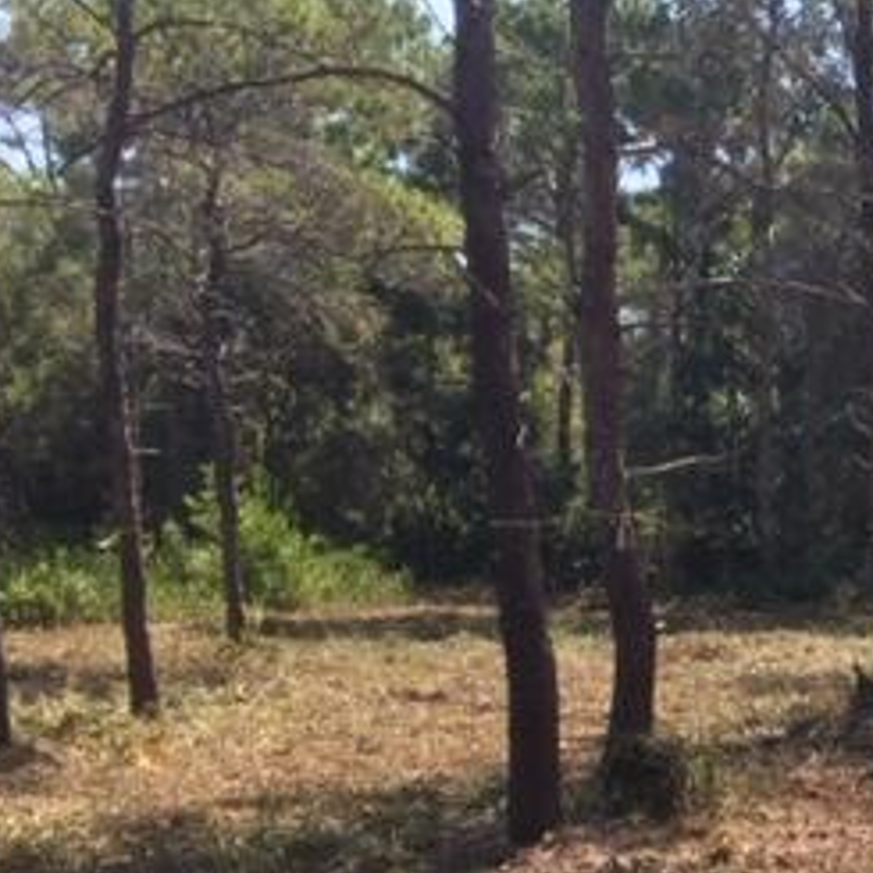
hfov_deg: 23.6
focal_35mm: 67
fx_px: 1912
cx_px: 1037
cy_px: 734
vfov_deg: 25.2
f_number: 2.2
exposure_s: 1/775
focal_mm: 4.15
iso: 32
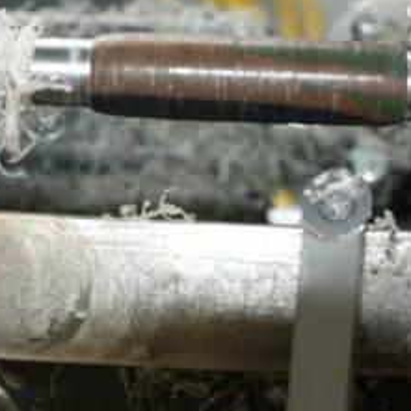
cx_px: 236
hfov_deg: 19.3
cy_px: 113
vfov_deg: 19.2
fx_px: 1209
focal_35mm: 90
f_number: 5.6
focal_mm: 26
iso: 400
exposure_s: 1/60
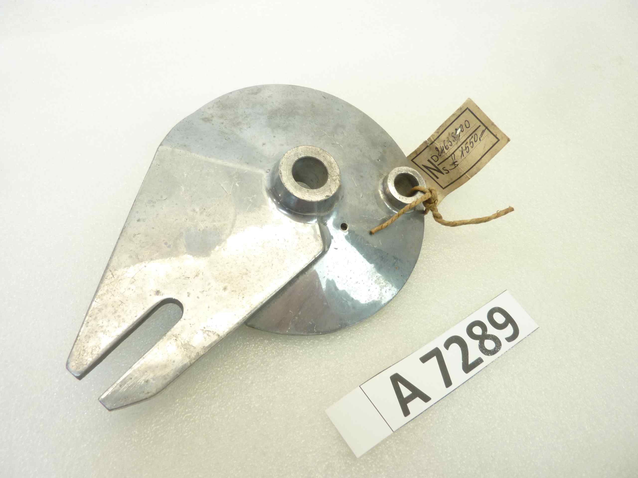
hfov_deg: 69.4
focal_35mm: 25
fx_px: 461
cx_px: 319
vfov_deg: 54.9
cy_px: 239
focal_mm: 4.1
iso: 80
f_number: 3.3
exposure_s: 1/25
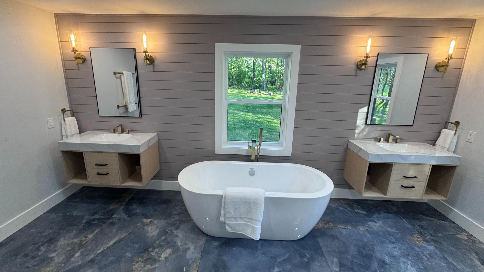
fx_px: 205
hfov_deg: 99.4
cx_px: 238
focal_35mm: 16
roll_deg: -1.1
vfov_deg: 67.0
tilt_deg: -15.4
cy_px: 125
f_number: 2.2
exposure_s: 1/120
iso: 125
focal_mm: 2.22
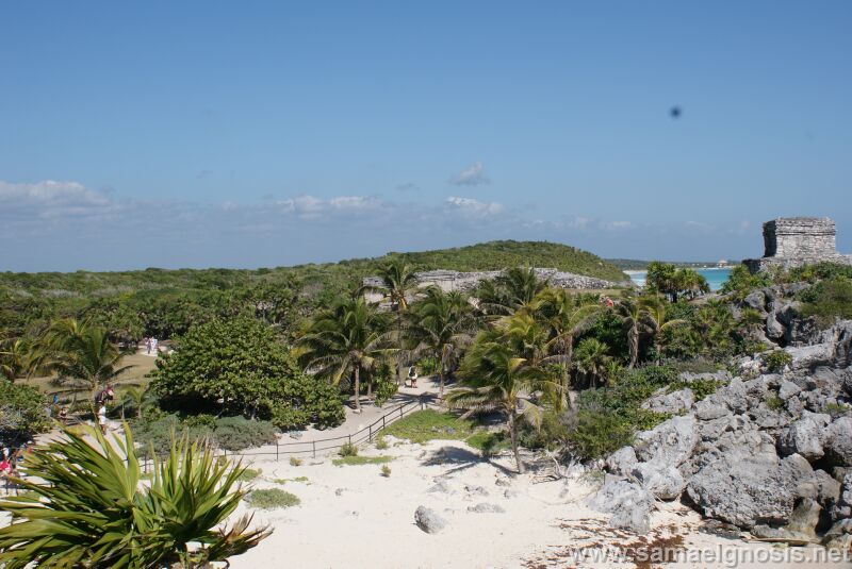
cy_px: 284
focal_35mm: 45
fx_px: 1066
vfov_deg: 29.9
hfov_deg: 43.6
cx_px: 426
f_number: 13
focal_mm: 30
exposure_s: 1/160
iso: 100
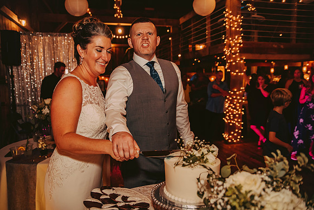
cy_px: 105
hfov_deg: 65.5
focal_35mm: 28
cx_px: 157
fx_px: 244
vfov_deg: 46.4
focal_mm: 28
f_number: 2.8
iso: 1600
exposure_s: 1/125
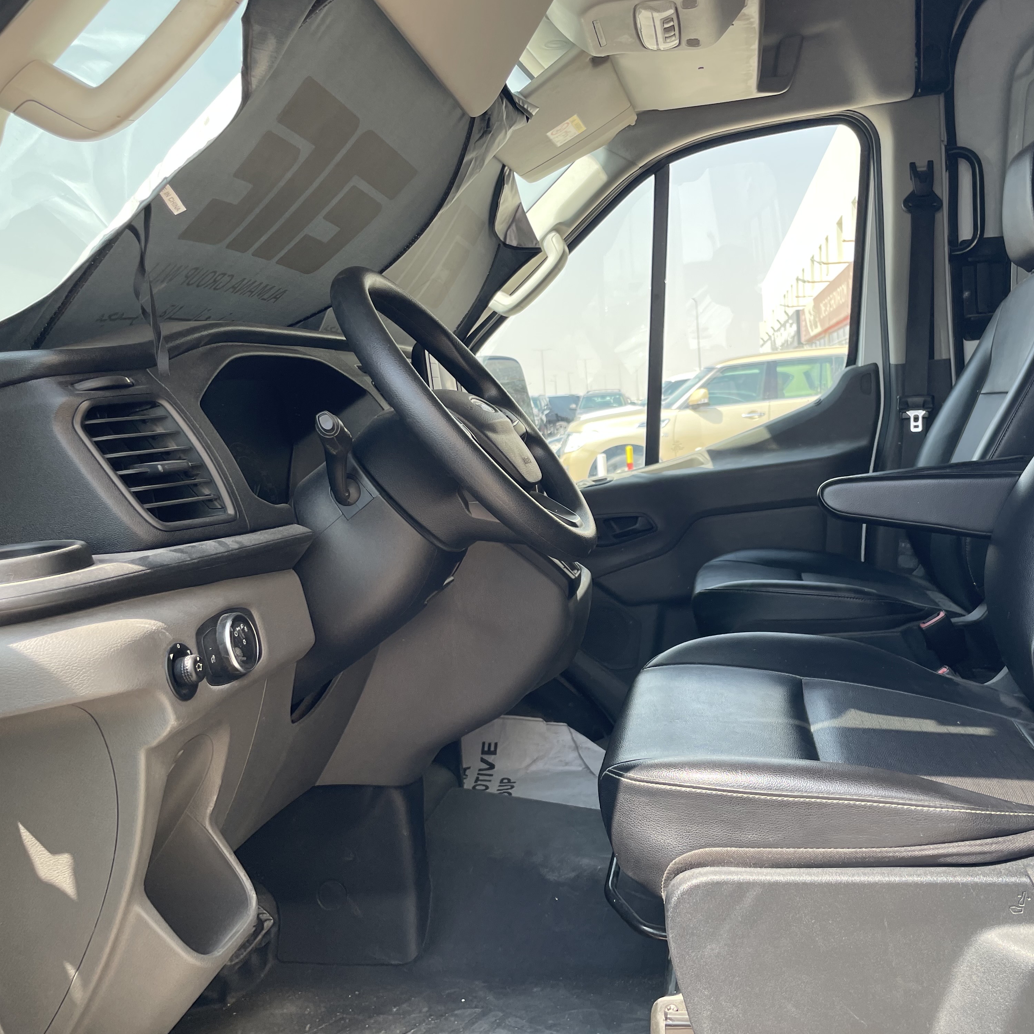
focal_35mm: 31
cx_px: 652
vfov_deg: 52.5
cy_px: 517
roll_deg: +2.0
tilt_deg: -2.7
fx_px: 1048
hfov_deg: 51.9
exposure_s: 1/471
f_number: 1.6
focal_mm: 4.2
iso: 32
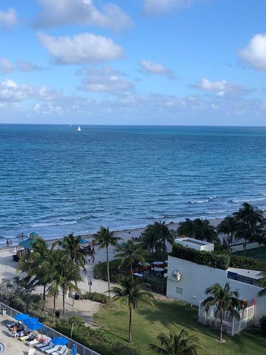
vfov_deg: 38.6
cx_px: 85
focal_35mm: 49
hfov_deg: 29.4
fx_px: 502
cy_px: 227
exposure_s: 1/1473
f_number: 1.8
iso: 20
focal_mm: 3.99
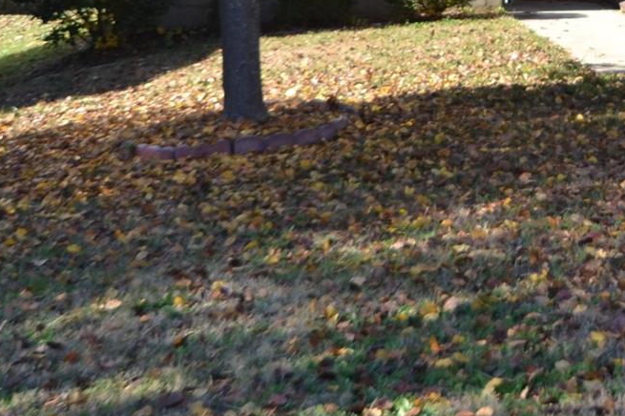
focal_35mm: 99
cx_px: 690
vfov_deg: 13.6
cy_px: -44
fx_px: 1710
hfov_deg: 19.8
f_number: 5.6
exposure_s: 1/125
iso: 100
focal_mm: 21
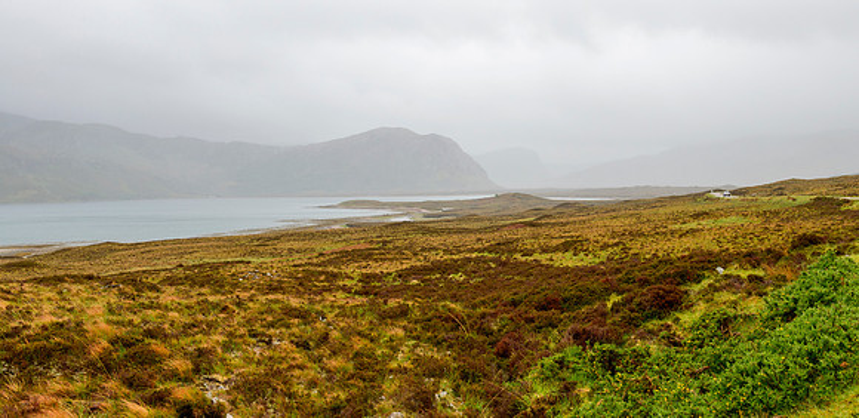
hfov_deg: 60.3
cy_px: 195
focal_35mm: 34
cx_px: 430
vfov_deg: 31.5
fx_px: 740
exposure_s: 1/1250
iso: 250
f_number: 5.6
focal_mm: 31
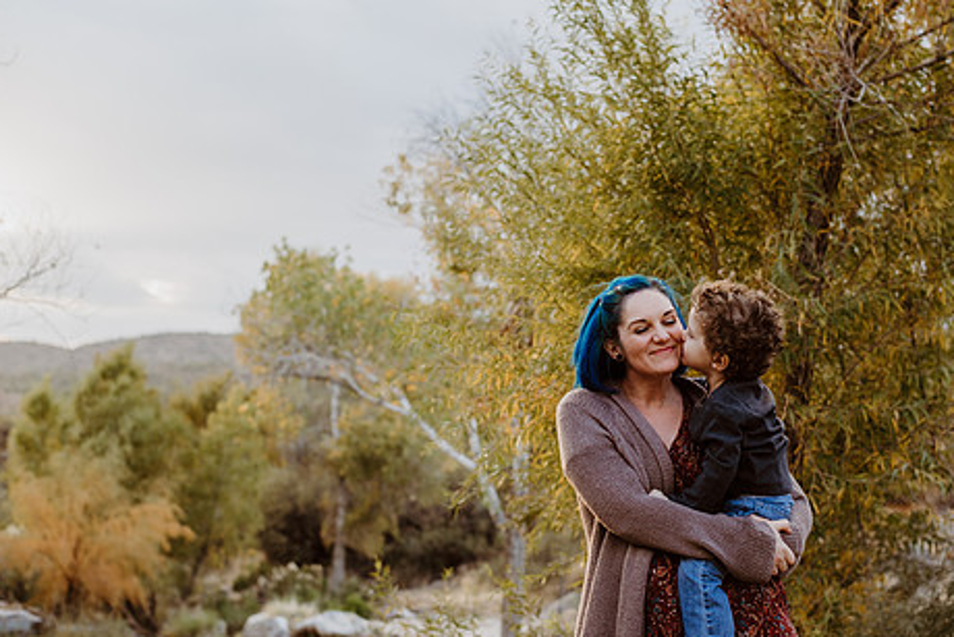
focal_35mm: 63
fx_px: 1670
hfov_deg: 31.8
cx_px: 560
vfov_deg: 21.6
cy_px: 368
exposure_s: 1/500
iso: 400
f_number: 3.2
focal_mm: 50
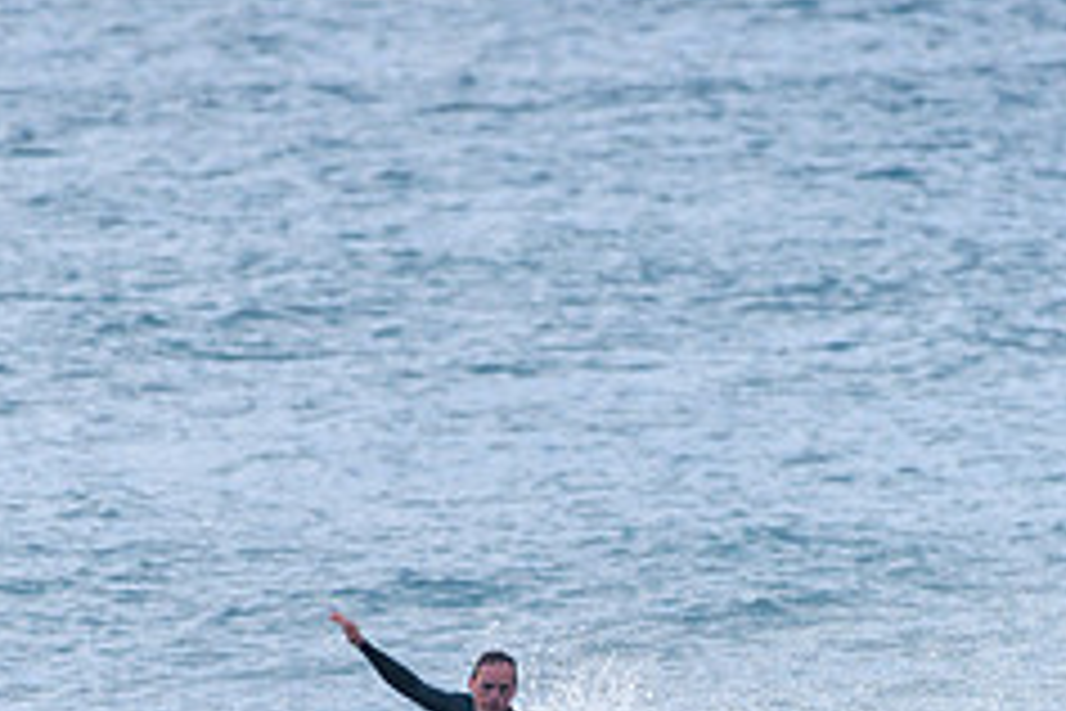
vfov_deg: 1.1
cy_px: 812
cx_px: 504
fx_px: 36508
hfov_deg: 1.7
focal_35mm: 1233
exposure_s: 1/1000
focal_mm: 500
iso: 500
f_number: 5.6
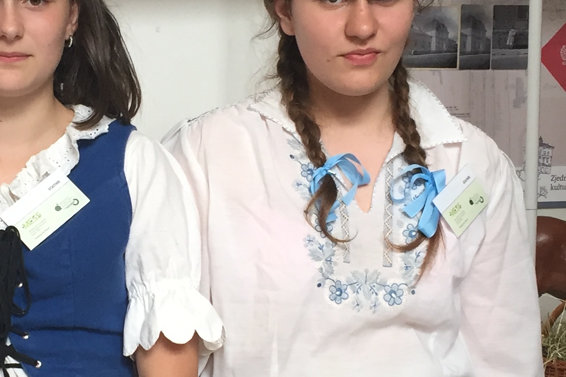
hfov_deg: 21.1
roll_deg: -1.1
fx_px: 1509
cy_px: 256
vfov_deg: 14.2
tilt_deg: -7.1
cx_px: 147
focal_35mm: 96
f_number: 2.2
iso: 32
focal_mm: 4.15
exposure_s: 1/33
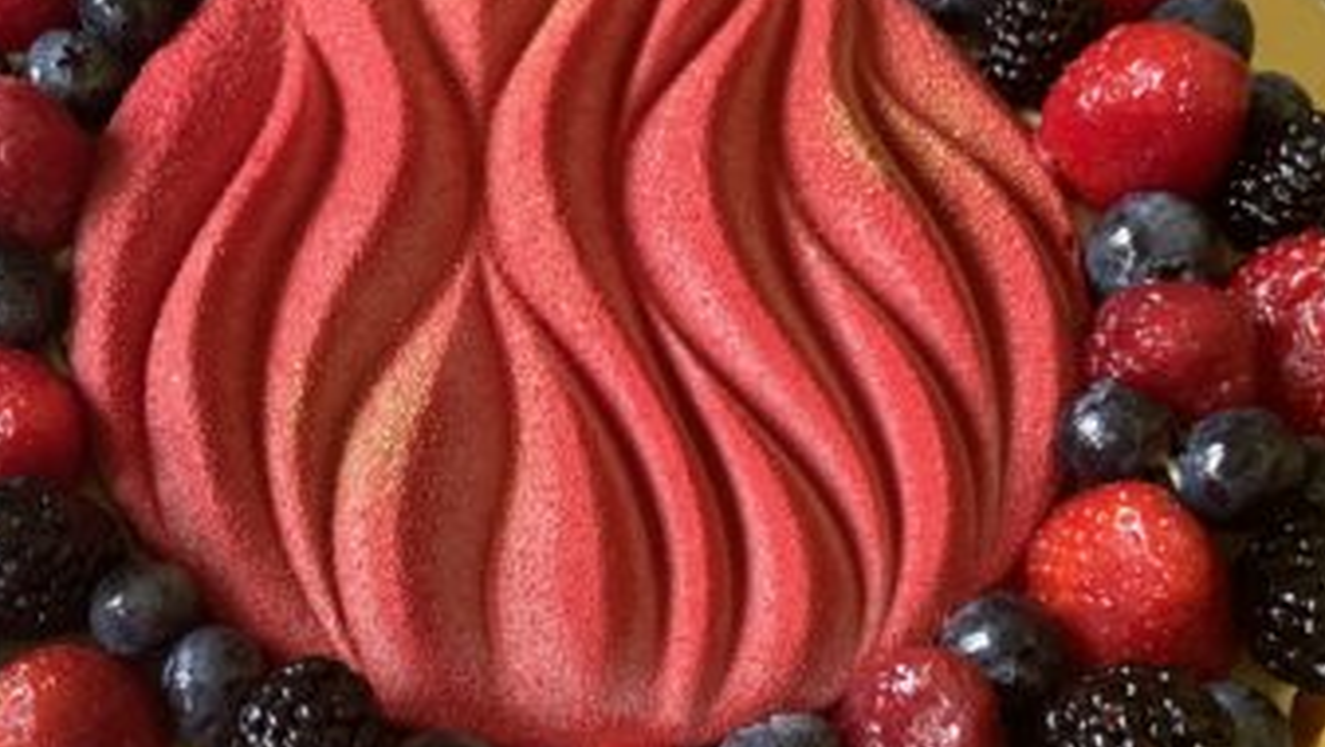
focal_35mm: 56
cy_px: 389
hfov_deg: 37.1
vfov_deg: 21.5
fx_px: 1969
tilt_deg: -62.0
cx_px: 529
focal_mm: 4.25
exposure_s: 1/60
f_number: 1.8
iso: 320
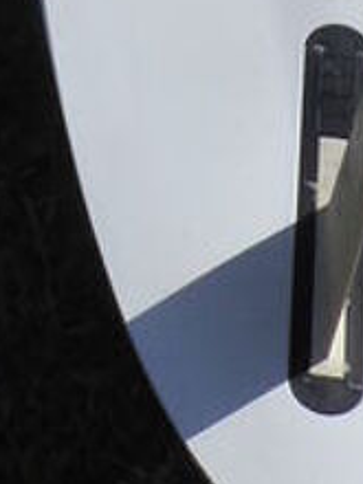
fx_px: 2713
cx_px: 227
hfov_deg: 7.7
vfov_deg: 9.6
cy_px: -430
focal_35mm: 194
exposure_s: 1/1600
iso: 125
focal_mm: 5.4
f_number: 3.5
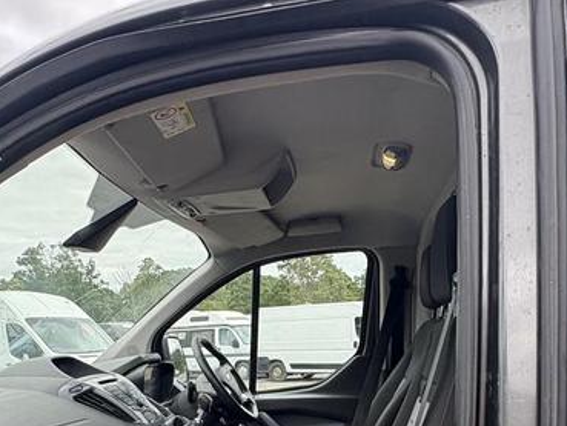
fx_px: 557
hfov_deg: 53.9
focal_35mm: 34
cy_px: 466
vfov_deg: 35.8
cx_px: 292
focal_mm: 2.22
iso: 64
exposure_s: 1/254
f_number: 2.2
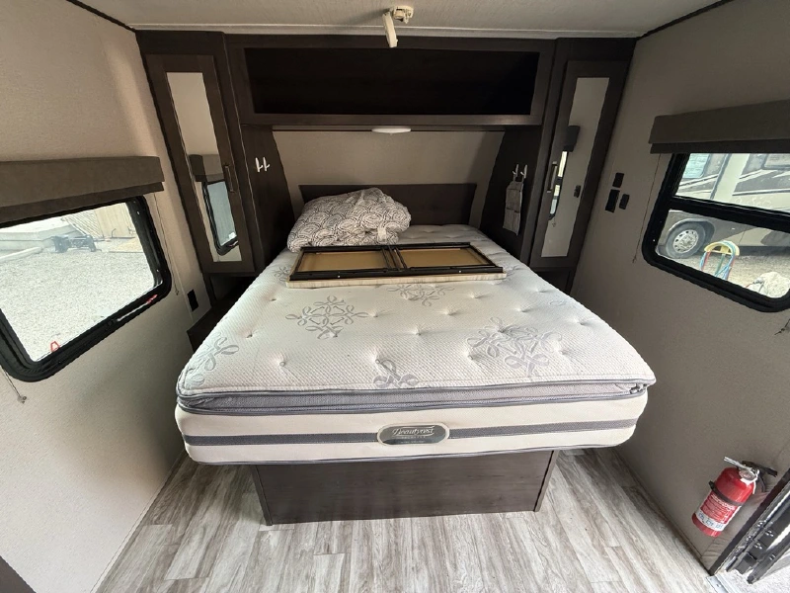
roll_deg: -0.6
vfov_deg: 85.7
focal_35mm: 14
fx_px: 320
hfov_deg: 102.1
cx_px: 395
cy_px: 296
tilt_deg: -24.4
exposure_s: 1/99
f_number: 2.2
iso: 80
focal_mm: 2.22
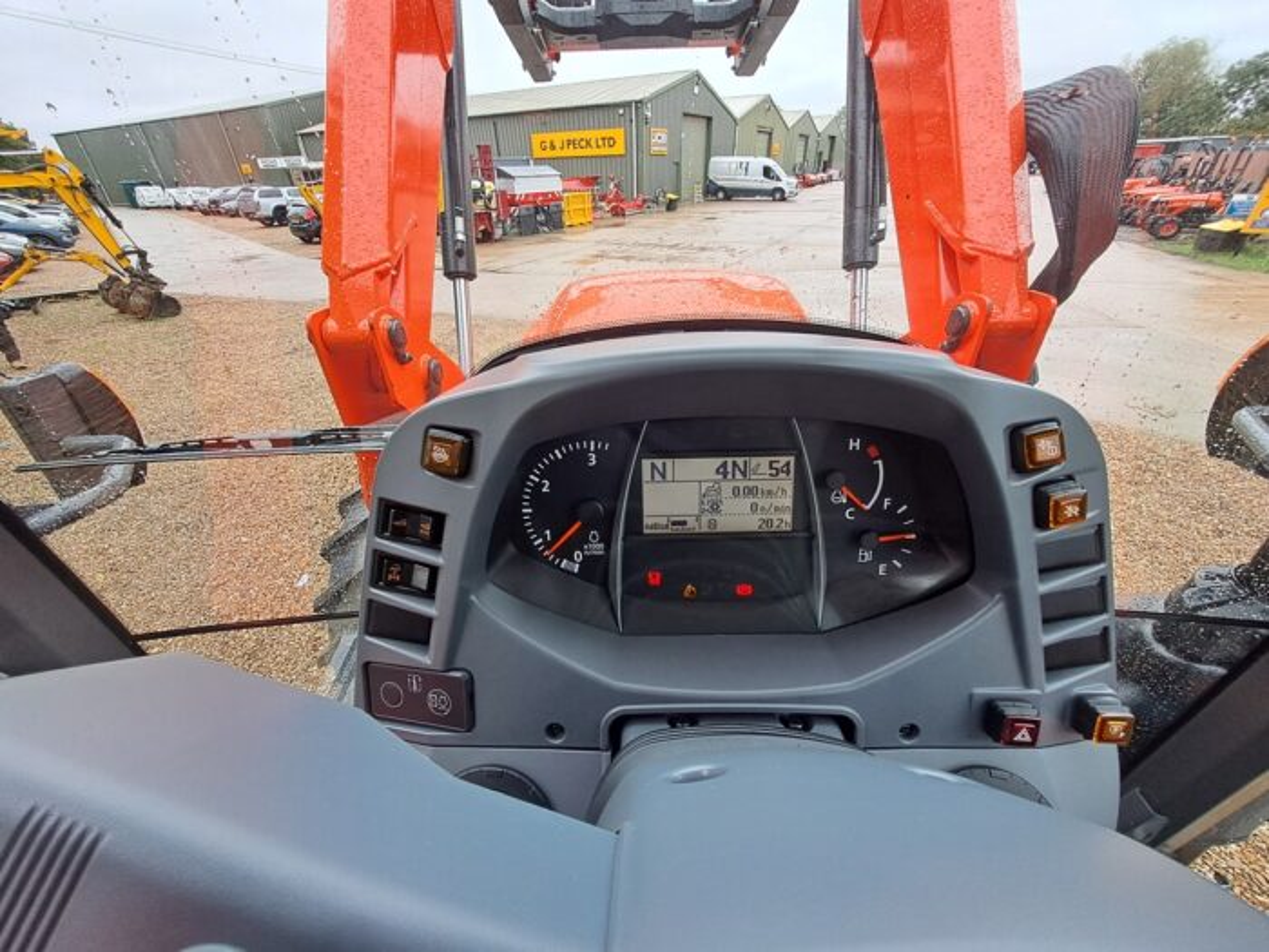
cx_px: 634
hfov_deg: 106.2
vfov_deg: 89.9
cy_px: 476
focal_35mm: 13
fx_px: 477
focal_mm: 1.42
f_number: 2.2
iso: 50
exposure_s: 1/100
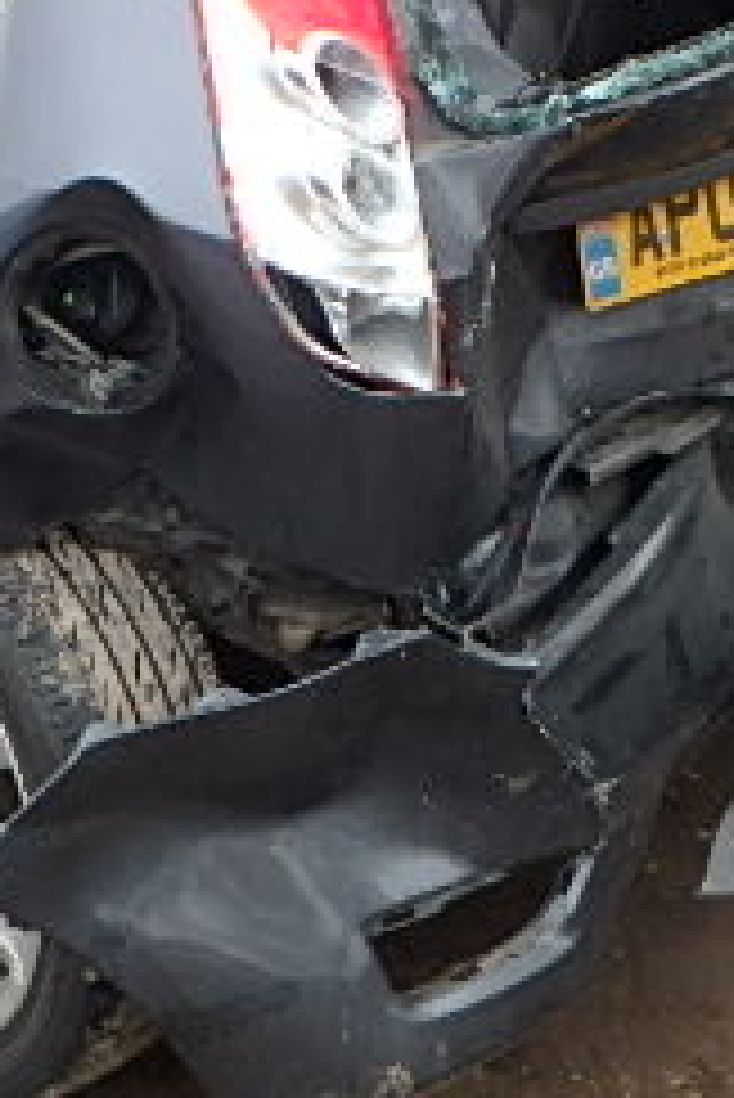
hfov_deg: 17.1
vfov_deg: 25.2
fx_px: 2412
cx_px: 126
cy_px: 198
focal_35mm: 79
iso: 200
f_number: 4.6
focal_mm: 5.2
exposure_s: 1/60
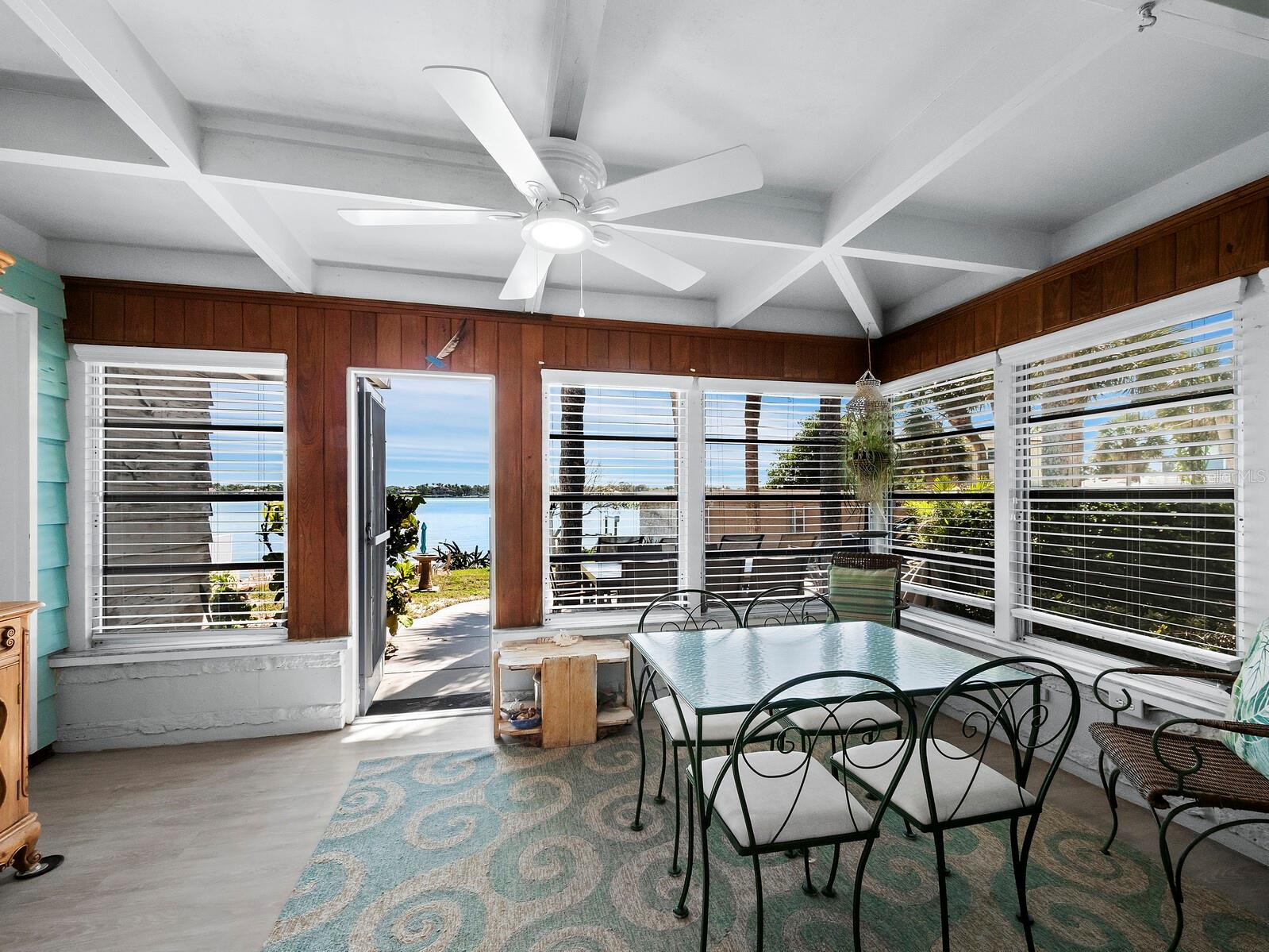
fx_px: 513
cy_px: 476
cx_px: 634
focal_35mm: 14
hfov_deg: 102.1
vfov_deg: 85.7
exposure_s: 1/25
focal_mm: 7
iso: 400
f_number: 10
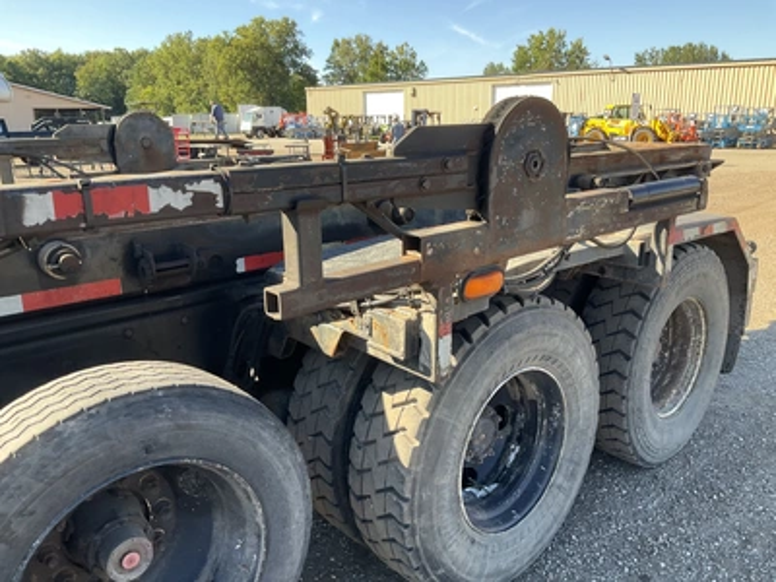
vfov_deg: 48.2
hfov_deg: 61.7
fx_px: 650
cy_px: 291
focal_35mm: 29
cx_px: 388
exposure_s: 1/210
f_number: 1.8
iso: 20
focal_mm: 3
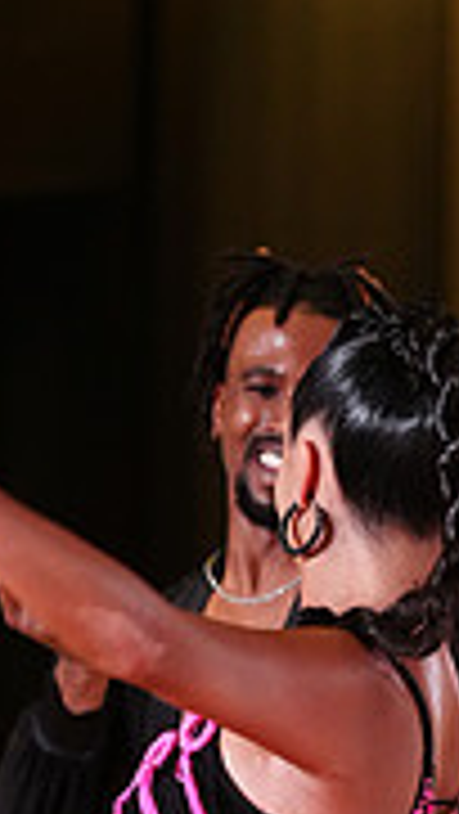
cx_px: 272
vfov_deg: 5.1
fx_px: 9118
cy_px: 1156
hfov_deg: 2.9
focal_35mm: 422
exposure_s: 1/400
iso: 3200
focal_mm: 126
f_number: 4
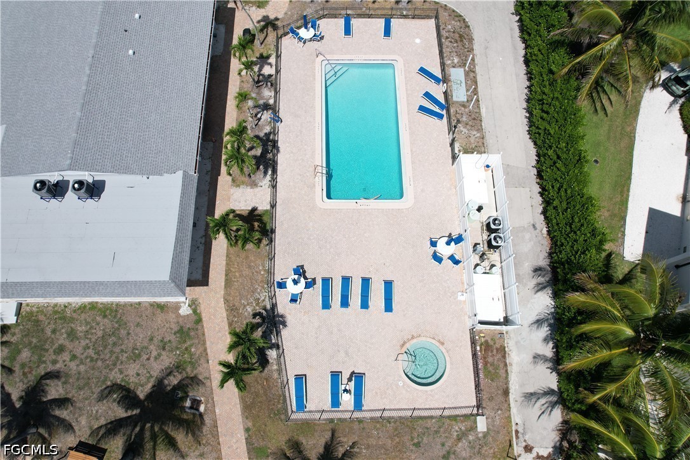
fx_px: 422
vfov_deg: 57.2
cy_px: 230
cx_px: 345
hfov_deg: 78.6
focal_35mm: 22
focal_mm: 8.38
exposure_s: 1/4000
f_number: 2.8
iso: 130
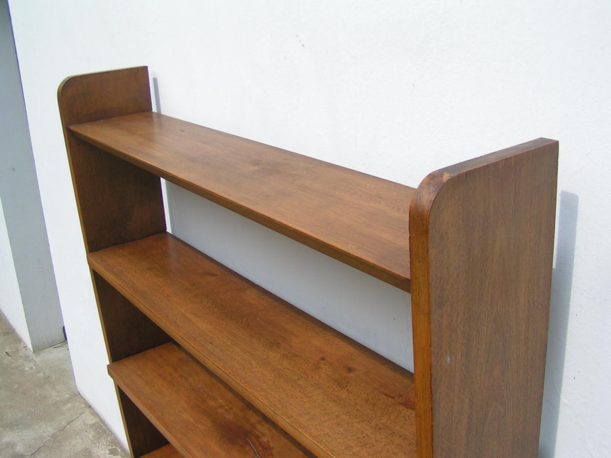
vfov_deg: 37.7
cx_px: 306
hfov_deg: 49.0
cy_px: 229
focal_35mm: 38
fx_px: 671
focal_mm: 5.8
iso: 50
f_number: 4
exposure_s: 1/1000
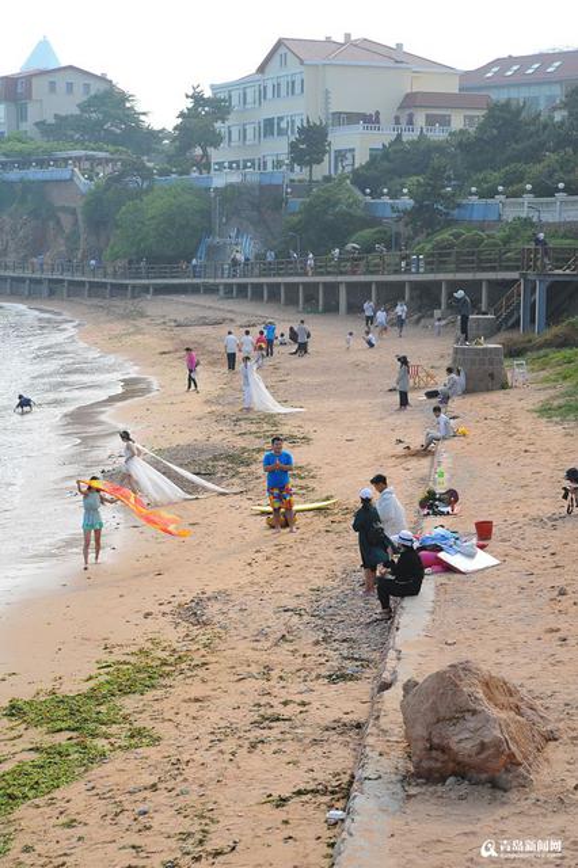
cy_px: 434
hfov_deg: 18.2
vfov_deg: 27.0
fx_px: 1808
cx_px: 289
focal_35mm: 75
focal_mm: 75
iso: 250
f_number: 5.6
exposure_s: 1/400
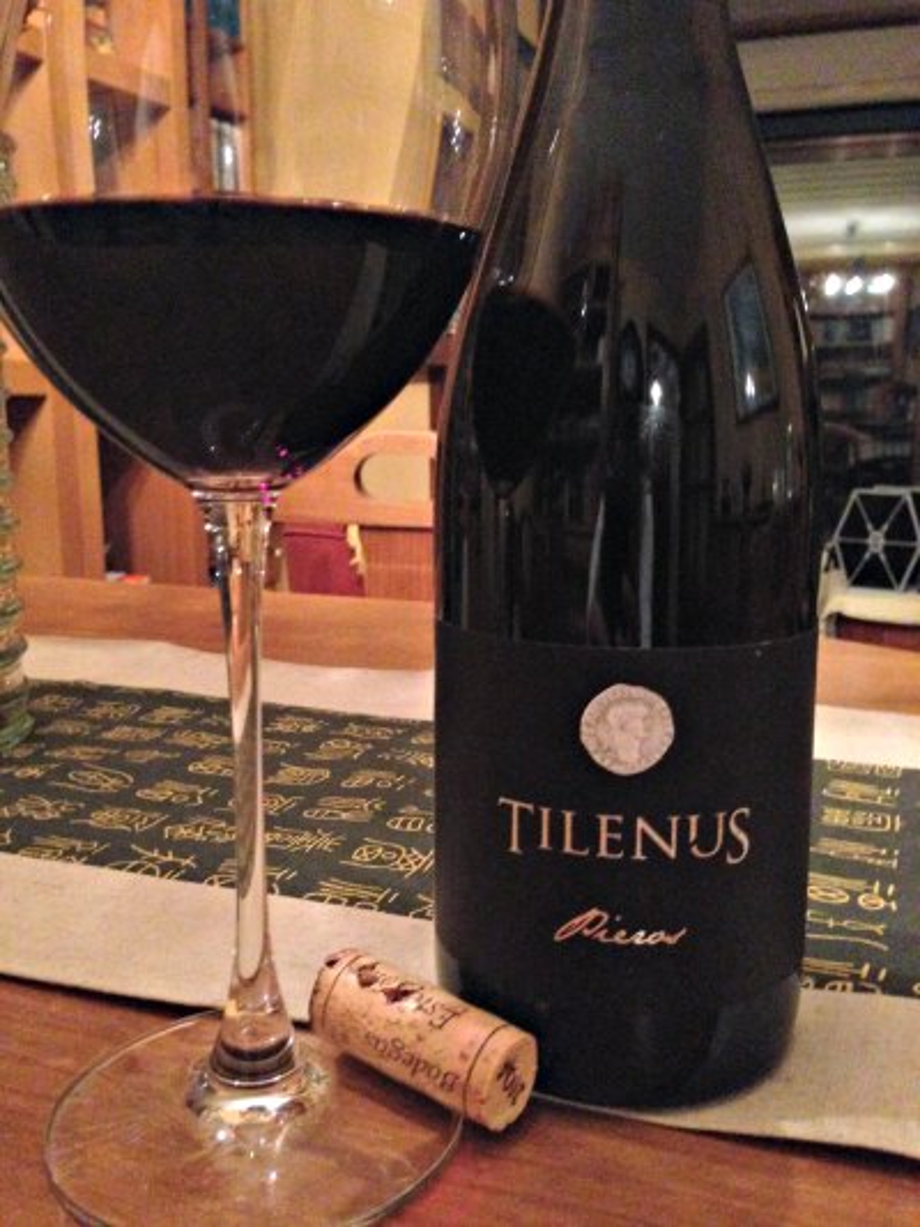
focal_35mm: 33
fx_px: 1169
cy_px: 614
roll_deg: -0.4
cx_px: 460
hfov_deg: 43.0
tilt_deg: -9.4
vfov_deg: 55.3
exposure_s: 1/15
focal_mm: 4.12
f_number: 2.4
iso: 800
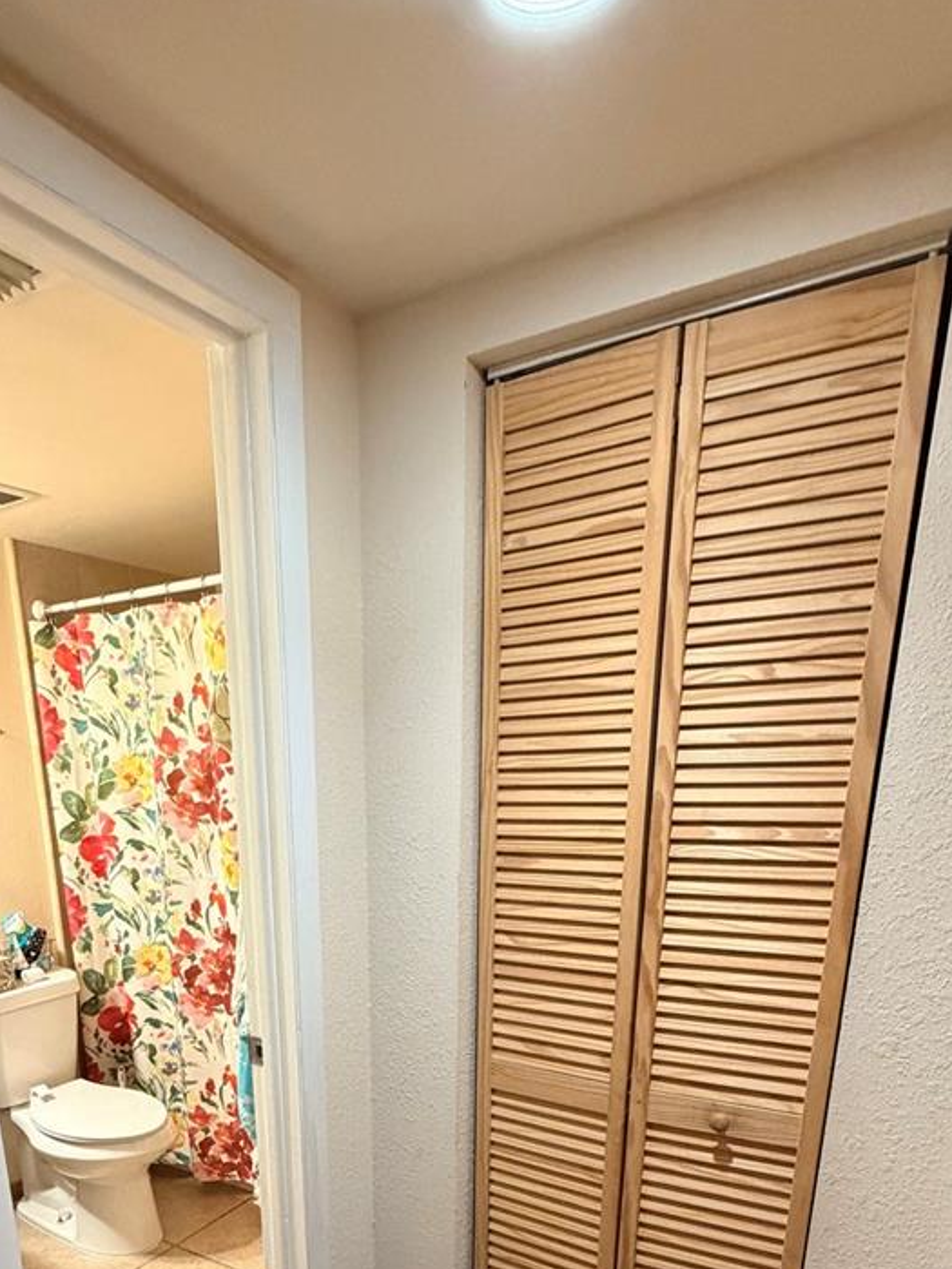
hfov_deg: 56.1
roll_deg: +1.7
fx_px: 880
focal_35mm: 24
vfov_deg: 64.1
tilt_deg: -17.4
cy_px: 1048
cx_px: 350
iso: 500
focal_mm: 2.22
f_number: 2.2
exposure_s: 1/60
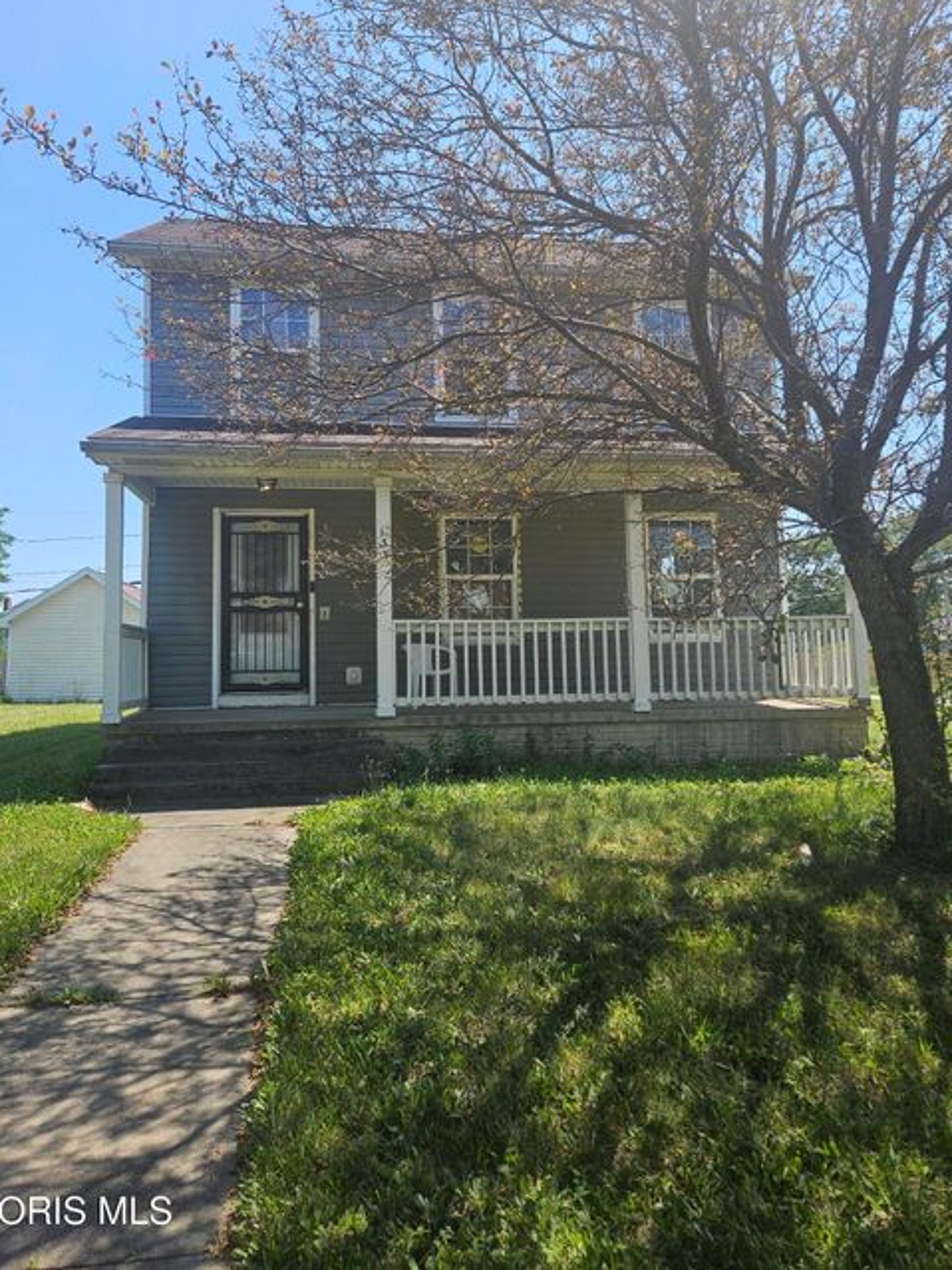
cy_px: 609
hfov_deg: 56.8
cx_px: 463
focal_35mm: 24
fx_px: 880
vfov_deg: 71.6
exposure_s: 1/1033
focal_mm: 5.4
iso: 25
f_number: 1.8
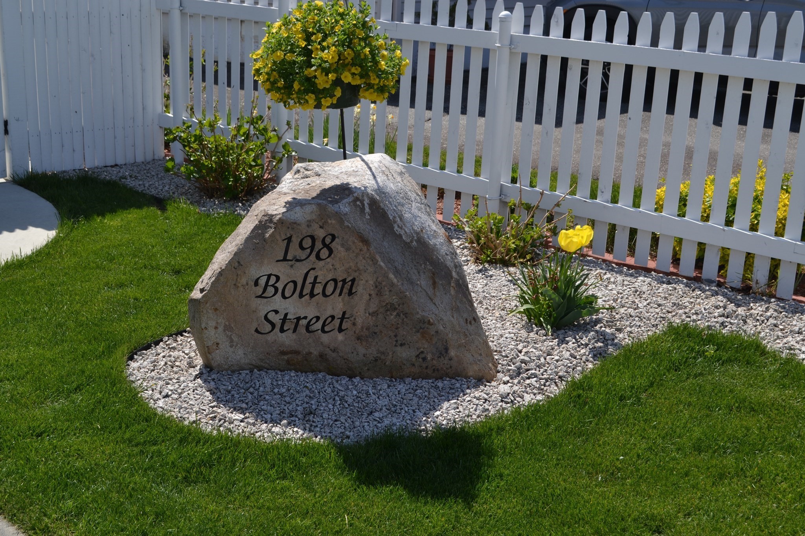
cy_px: 268
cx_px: 402
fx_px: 1174
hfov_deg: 37.9
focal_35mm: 52
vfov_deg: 25.7
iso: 100
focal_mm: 35
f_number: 8
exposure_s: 1/250
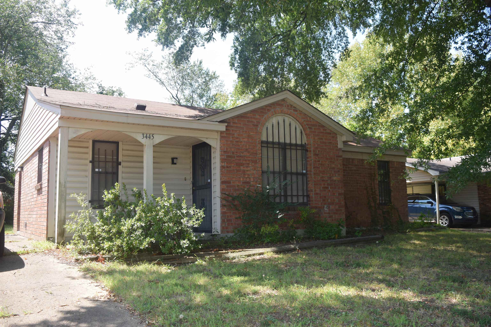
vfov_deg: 41.7
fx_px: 430
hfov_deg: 59.5
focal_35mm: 32
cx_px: 246
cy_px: 164
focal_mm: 21
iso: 100
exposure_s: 1/125
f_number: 5.6
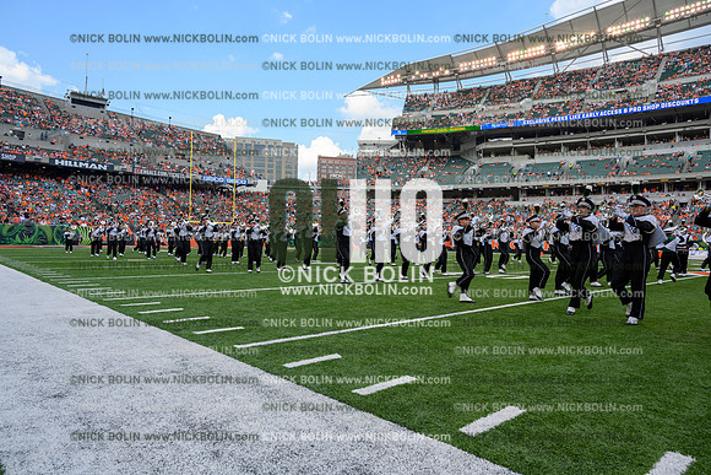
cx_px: 356
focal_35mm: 24
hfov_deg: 73.7
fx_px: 474
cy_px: 238
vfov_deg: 53.2
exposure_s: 1/100
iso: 80
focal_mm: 24
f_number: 7.1
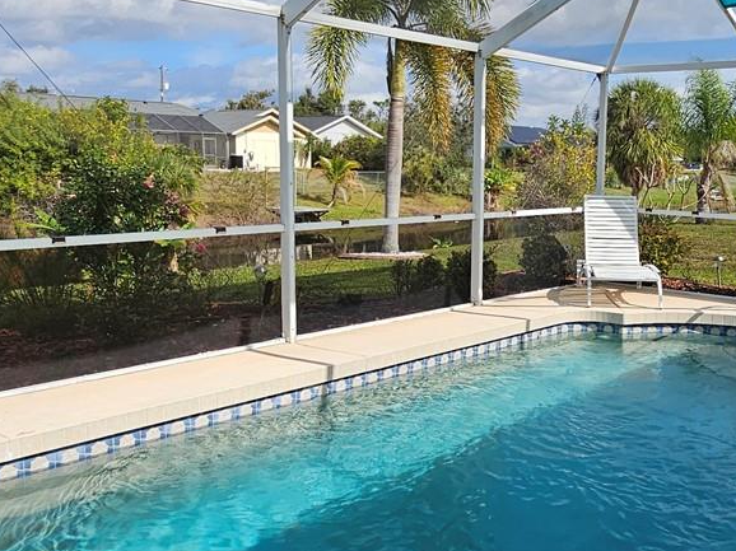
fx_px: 765
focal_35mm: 36
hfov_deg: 50.2
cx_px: 504
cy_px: 255
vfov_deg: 39.6
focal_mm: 2.2
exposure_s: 1/1700
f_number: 2.2
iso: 50
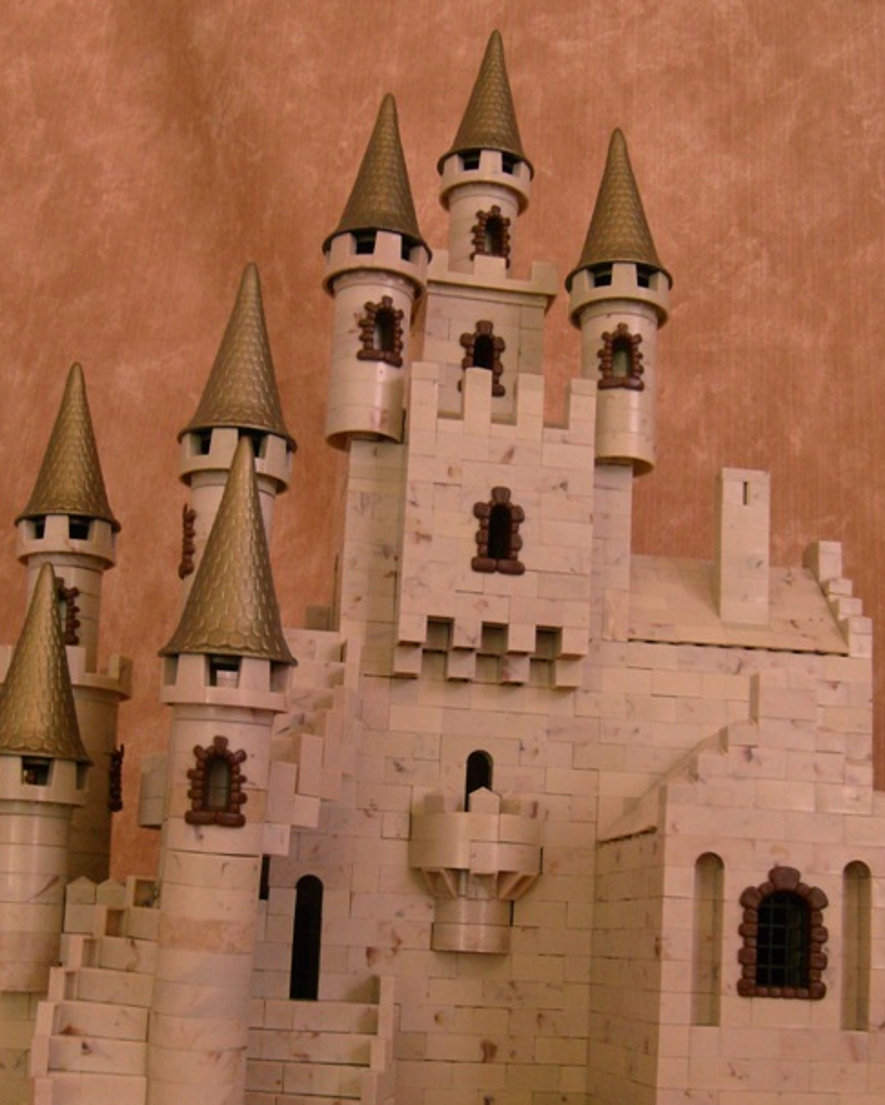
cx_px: 437
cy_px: 648
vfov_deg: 41.0
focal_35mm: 45
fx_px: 1473
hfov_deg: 33.4
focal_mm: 5.8
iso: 200
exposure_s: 1/45
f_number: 2.8
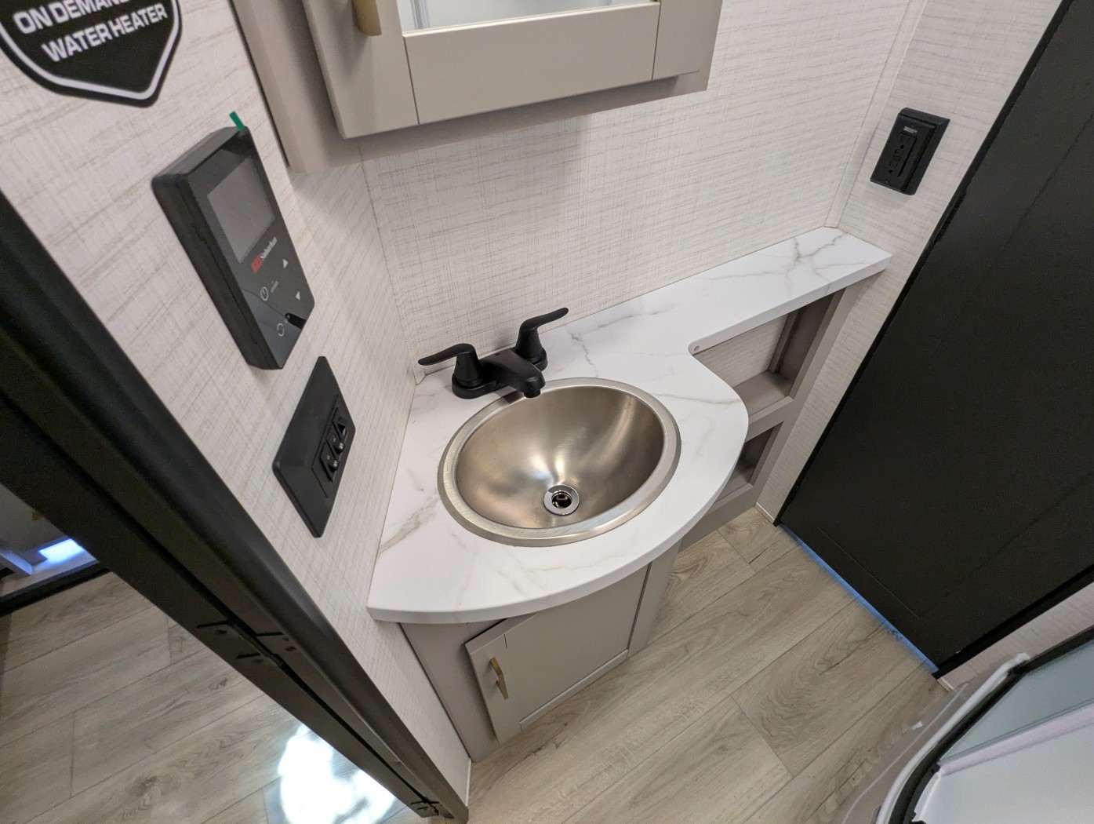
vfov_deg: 78.2
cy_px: 412
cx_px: 547
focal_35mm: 16
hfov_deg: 94.4
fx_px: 506
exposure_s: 1/82.9
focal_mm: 2.35
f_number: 2.2
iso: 184
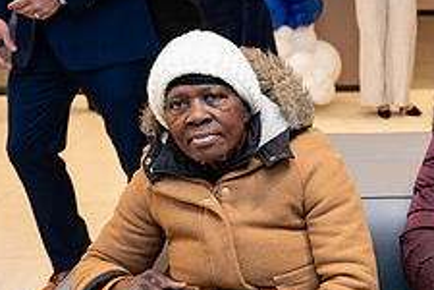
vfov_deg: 18.6
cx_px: 503
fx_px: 880
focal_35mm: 73
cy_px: 198
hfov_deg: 25.3
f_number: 3.2
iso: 400
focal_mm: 28
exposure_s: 1/160
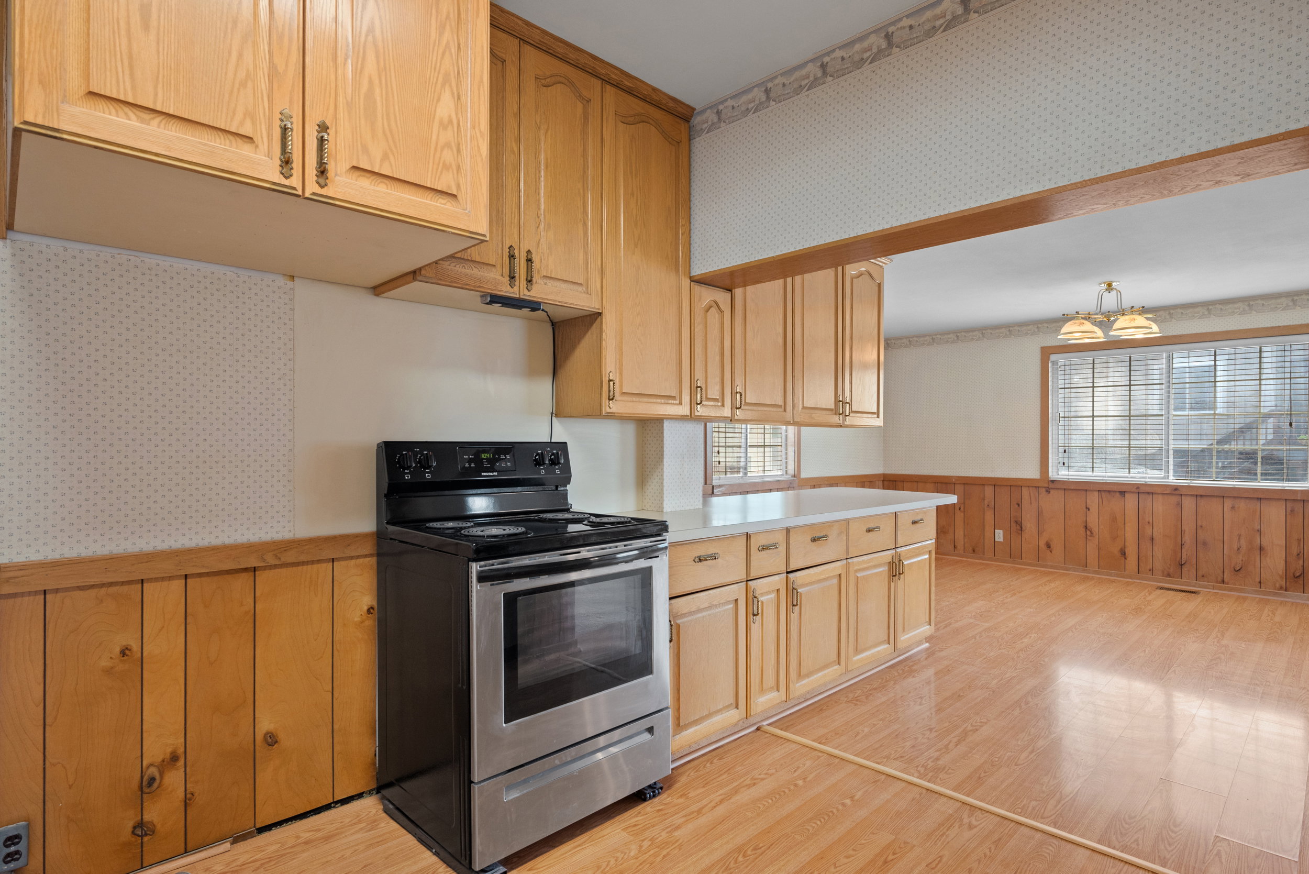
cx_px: 654
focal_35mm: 18
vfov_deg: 67.4
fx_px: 655
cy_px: 437
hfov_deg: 90.0
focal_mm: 18
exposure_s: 1/5
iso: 500
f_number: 8
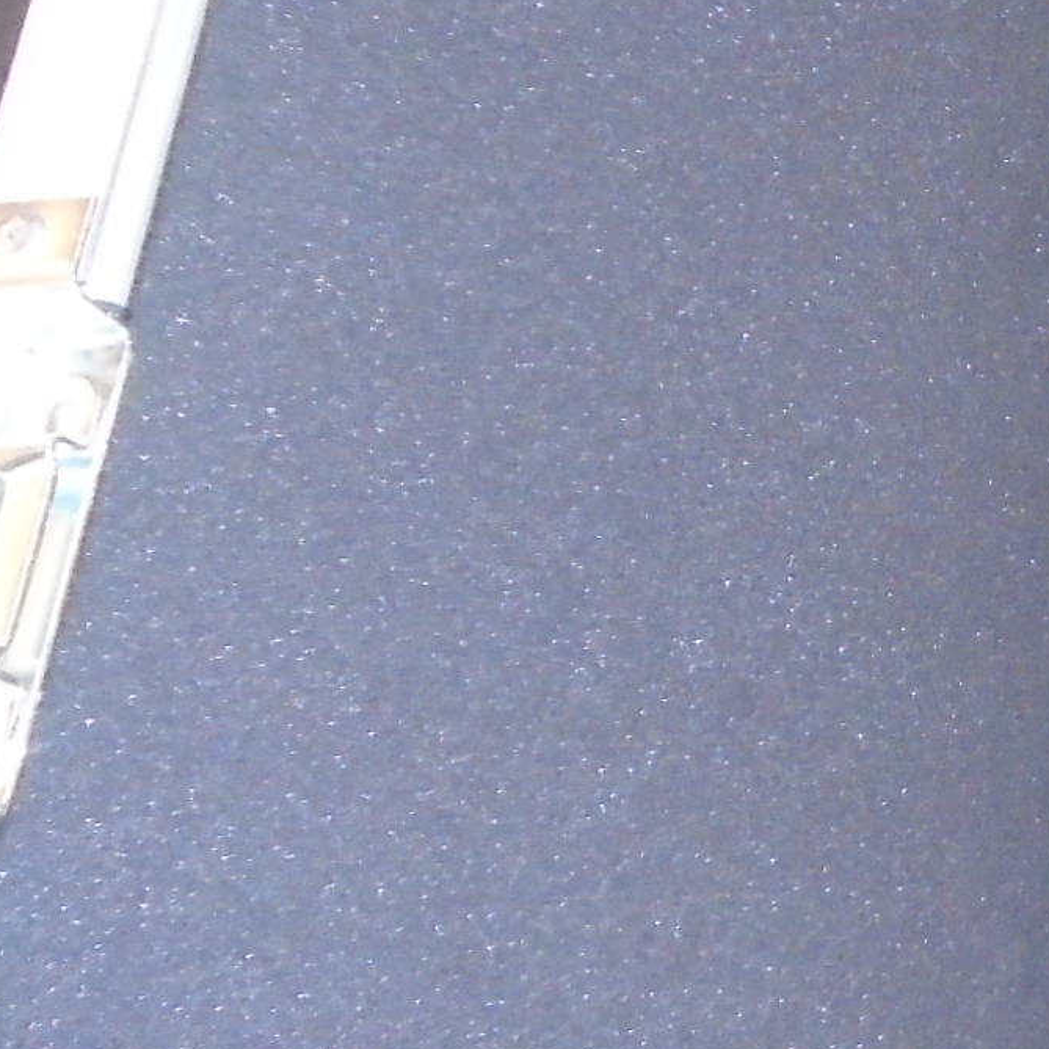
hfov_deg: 15.9
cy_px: 362
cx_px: 2012
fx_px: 3051
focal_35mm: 89
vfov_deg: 19.5
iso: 400
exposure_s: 1/30
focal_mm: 4.6
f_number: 3.2
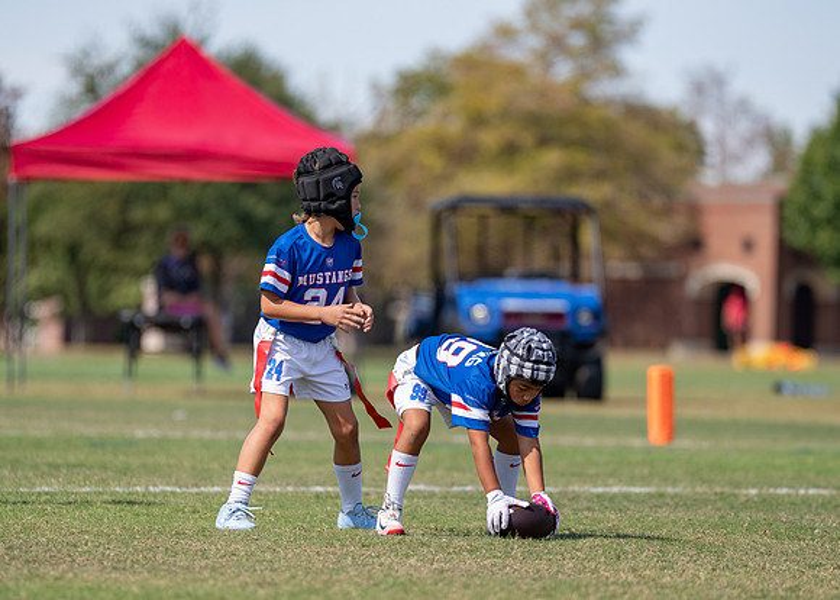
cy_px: 374
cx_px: 448
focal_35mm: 297
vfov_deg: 4.8
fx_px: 7081
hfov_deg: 6.8
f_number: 2.8
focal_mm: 200
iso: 100
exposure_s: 1/1000
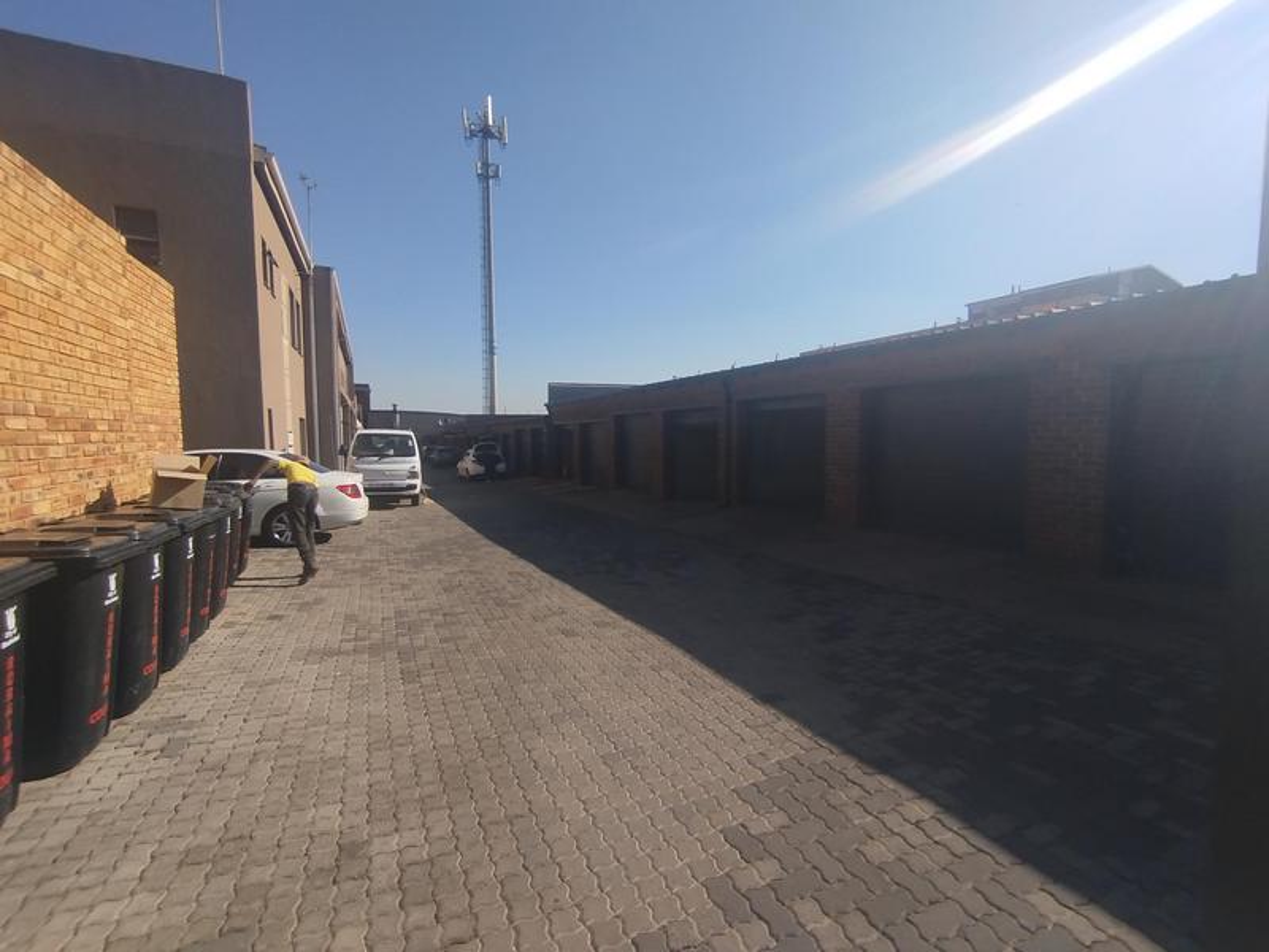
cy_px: 476
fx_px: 550
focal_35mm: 15
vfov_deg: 81.7
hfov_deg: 98.2
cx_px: 634
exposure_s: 1/2263
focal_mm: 1.65
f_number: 2.2
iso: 50
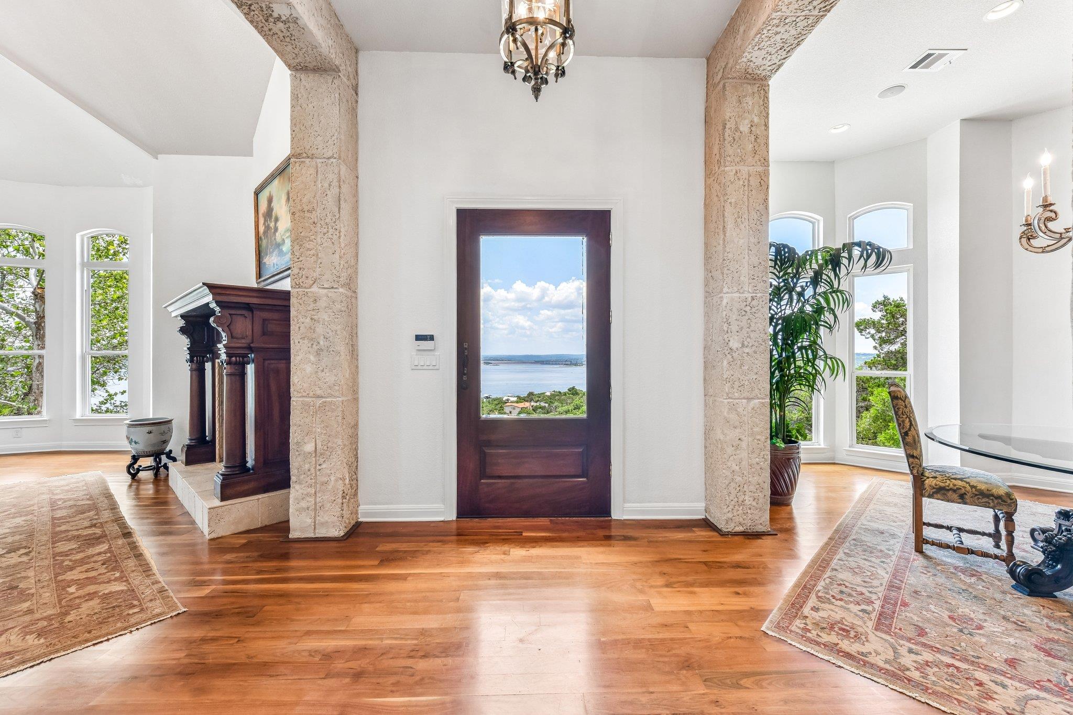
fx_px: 417
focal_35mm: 14
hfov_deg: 104.3
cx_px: 536
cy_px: 358
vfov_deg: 81.2
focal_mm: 14
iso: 125
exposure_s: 1/15
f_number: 8
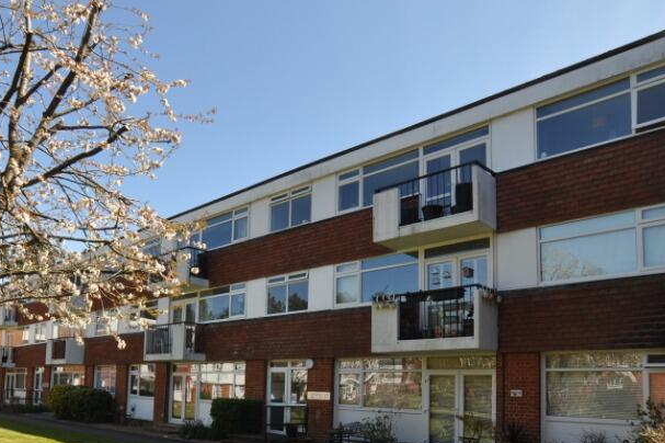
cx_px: 282
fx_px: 514
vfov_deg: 45.1
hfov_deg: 65.4
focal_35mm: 28
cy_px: 330
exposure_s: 1/250
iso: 200
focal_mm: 11
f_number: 8
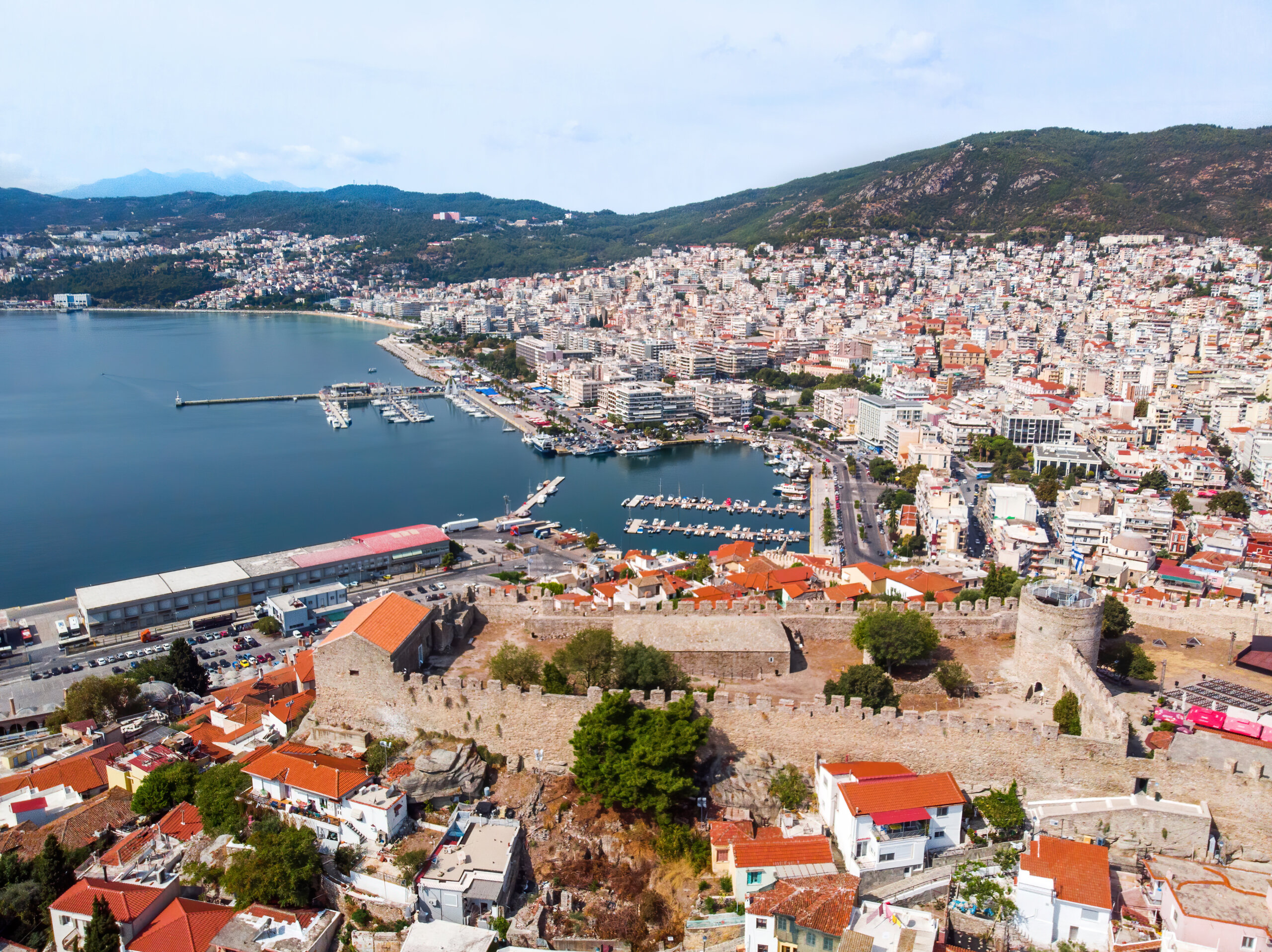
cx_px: 636
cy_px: 476
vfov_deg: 56.8
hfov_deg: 71.6
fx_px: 881
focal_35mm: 24
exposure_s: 1/350
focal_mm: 4.5
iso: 113
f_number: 2.8
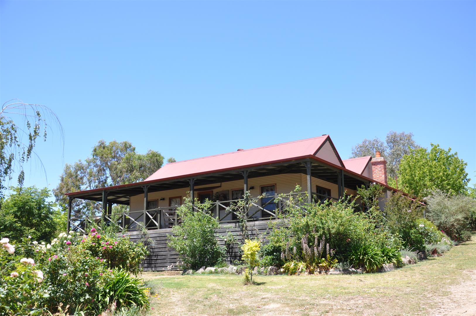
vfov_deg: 35.4
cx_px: 238
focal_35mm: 38
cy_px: 158
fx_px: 495
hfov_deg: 51.3
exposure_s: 1/250
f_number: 8
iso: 200
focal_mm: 25
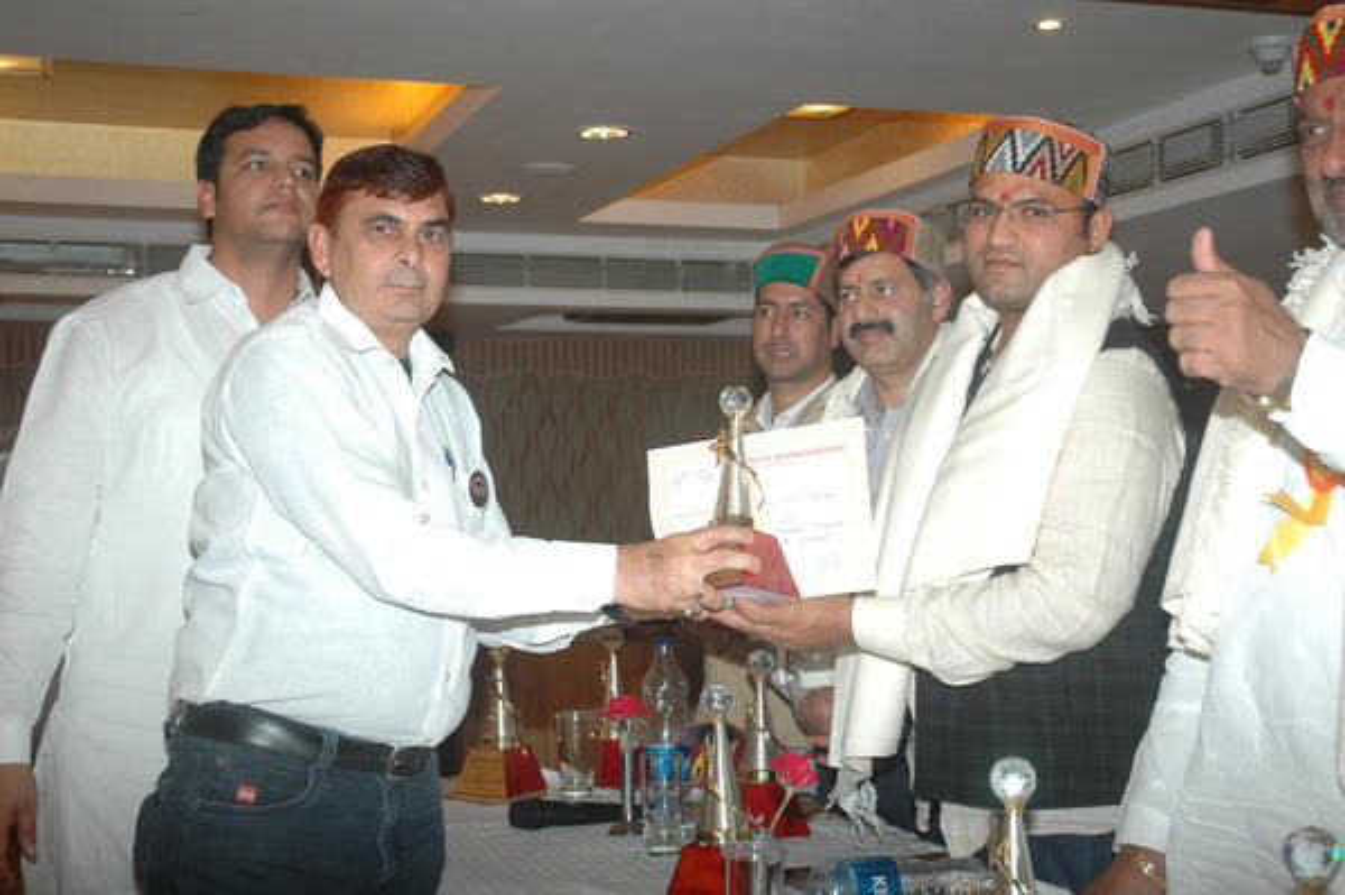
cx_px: 672
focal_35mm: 51
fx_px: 1904
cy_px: 448
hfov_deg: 38.9
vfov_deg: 26.4
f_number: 4.2
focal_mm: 34
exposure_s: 1/60
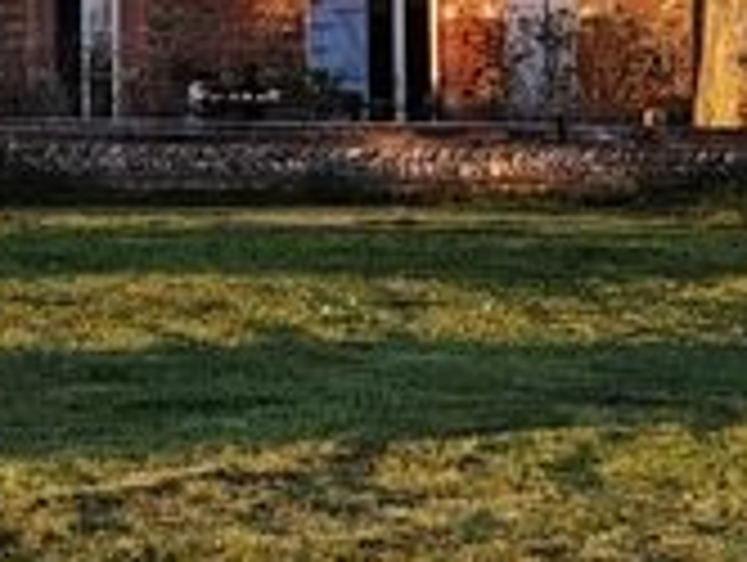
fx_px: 3739
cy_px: -216
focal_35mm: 173
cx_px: -374
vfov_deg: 8.5
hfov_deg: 11.0
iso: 100
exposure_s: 1/140
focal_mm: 5.25
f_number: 1.75
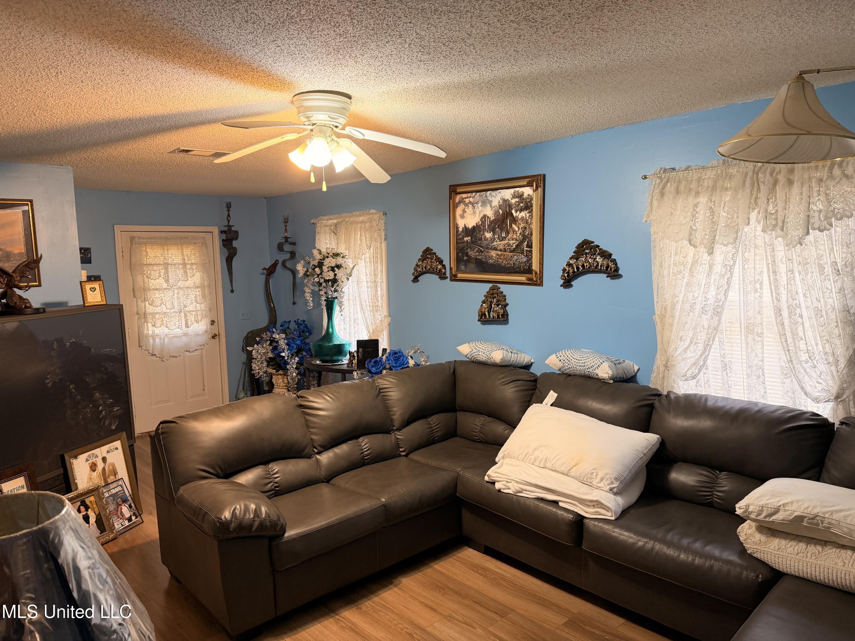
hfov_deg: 71.6
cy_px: 320
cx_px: 428
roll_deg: +1.6
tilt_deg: -6.0
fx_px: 593
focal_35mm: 24
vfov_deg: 56.8
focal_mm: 6.76
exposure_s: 1/60
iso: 160
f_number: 1.78
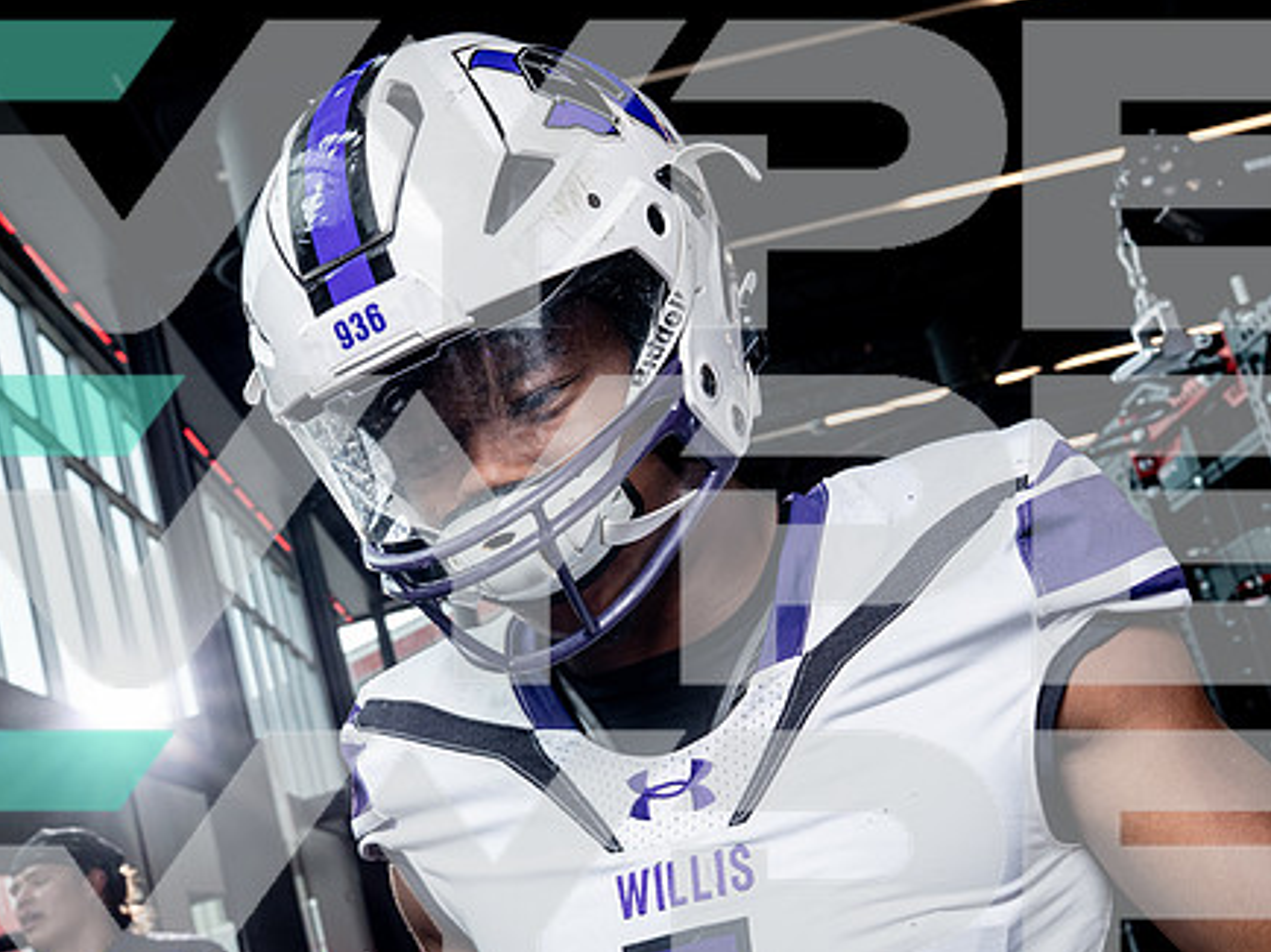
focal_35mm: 45
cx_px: 624
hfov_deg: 42.1
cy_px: 532
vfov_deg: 32.1
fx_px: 1651
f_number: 8
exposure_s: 1/250
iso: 640
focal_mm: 35
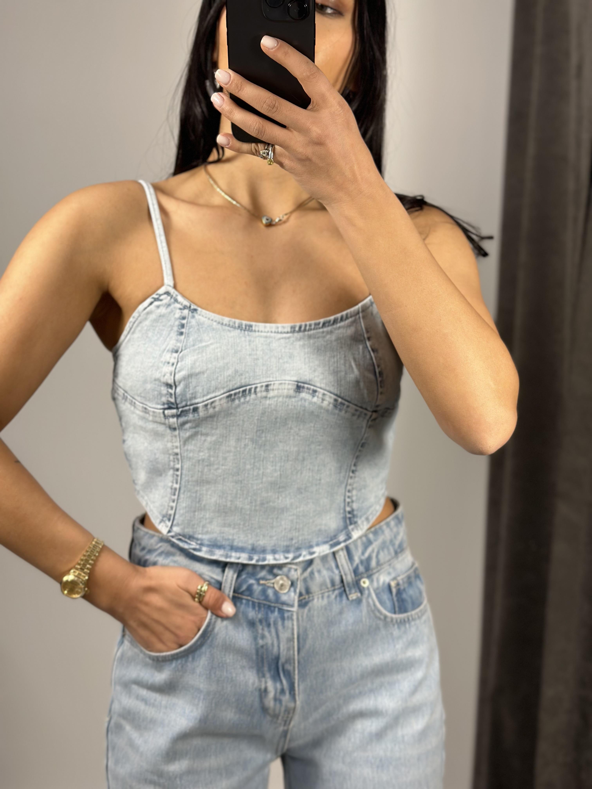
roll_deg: -0.2
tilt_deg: -33.4
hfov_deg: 30.3
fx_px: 1095
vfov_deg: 39.7
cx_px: 296
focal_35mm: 48
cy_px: 394
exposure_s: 1/100
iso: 100
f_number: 1.78
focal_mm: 6.86
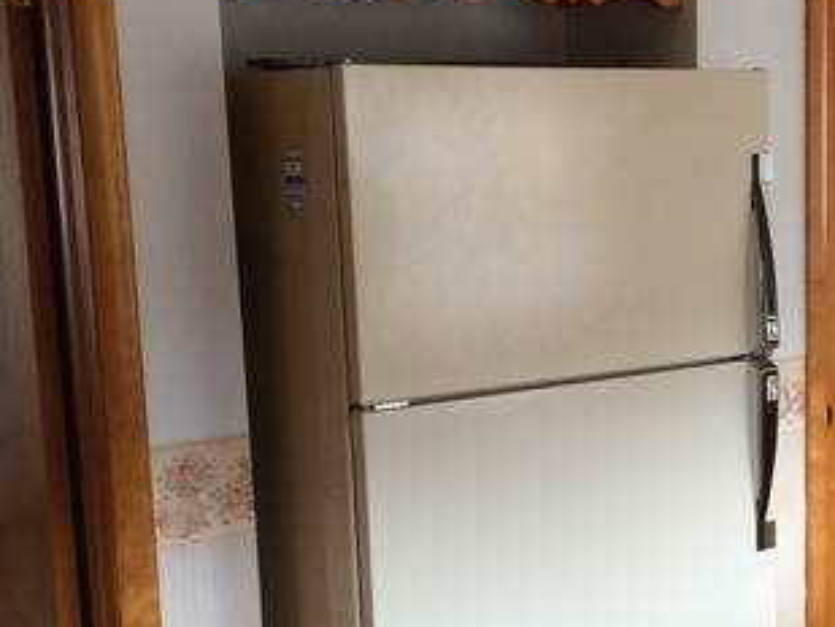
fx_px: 1448
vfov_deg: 24.4
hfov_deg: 30.9
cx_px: 735
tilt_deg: -11.6
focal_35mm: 60
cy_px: 351
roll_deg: +1.7
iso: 160
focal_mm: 4.15
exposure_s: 1/30
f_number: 2.2
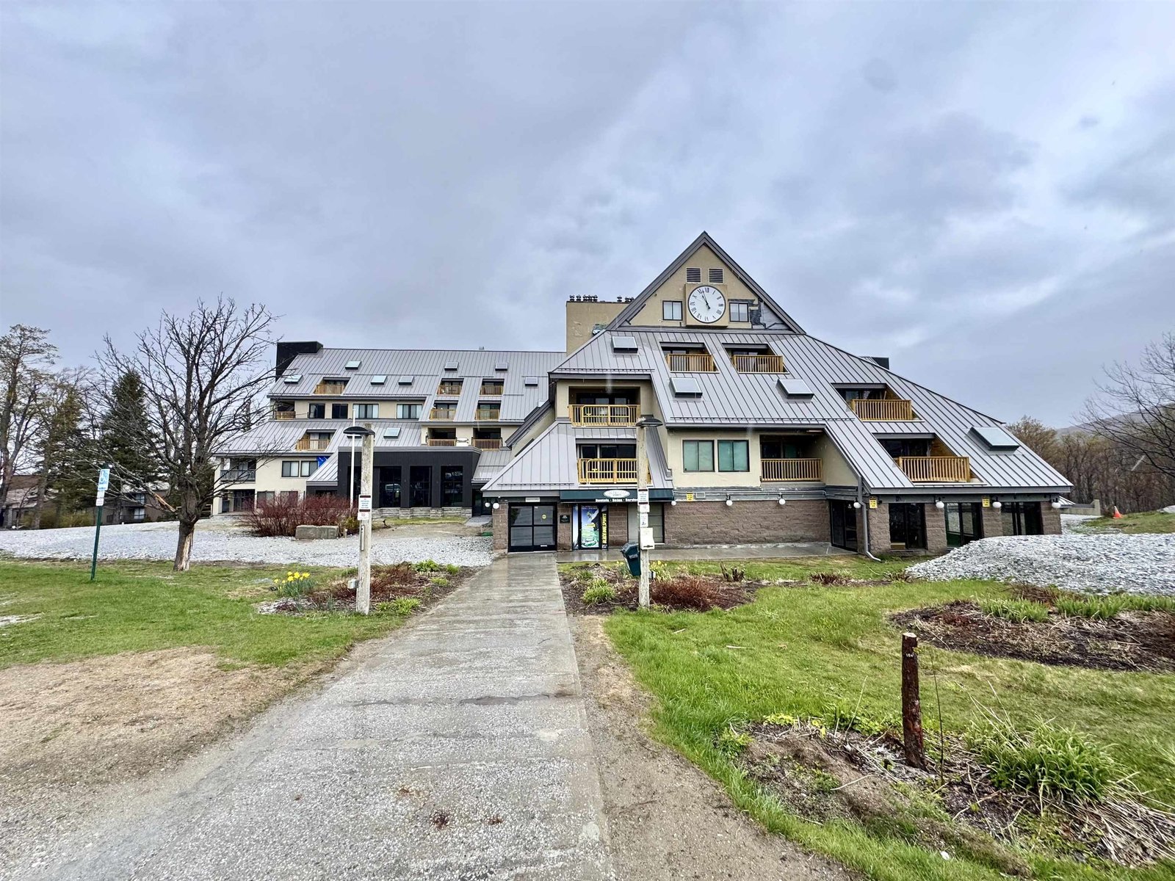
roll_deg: +0.5
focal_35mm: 14
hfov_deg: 102.1
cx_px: 588
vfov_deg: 85.7
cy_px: 440
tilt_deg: +5.0
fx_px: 475
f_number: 2.2
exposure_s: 1/636
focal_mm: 2.22
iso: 50
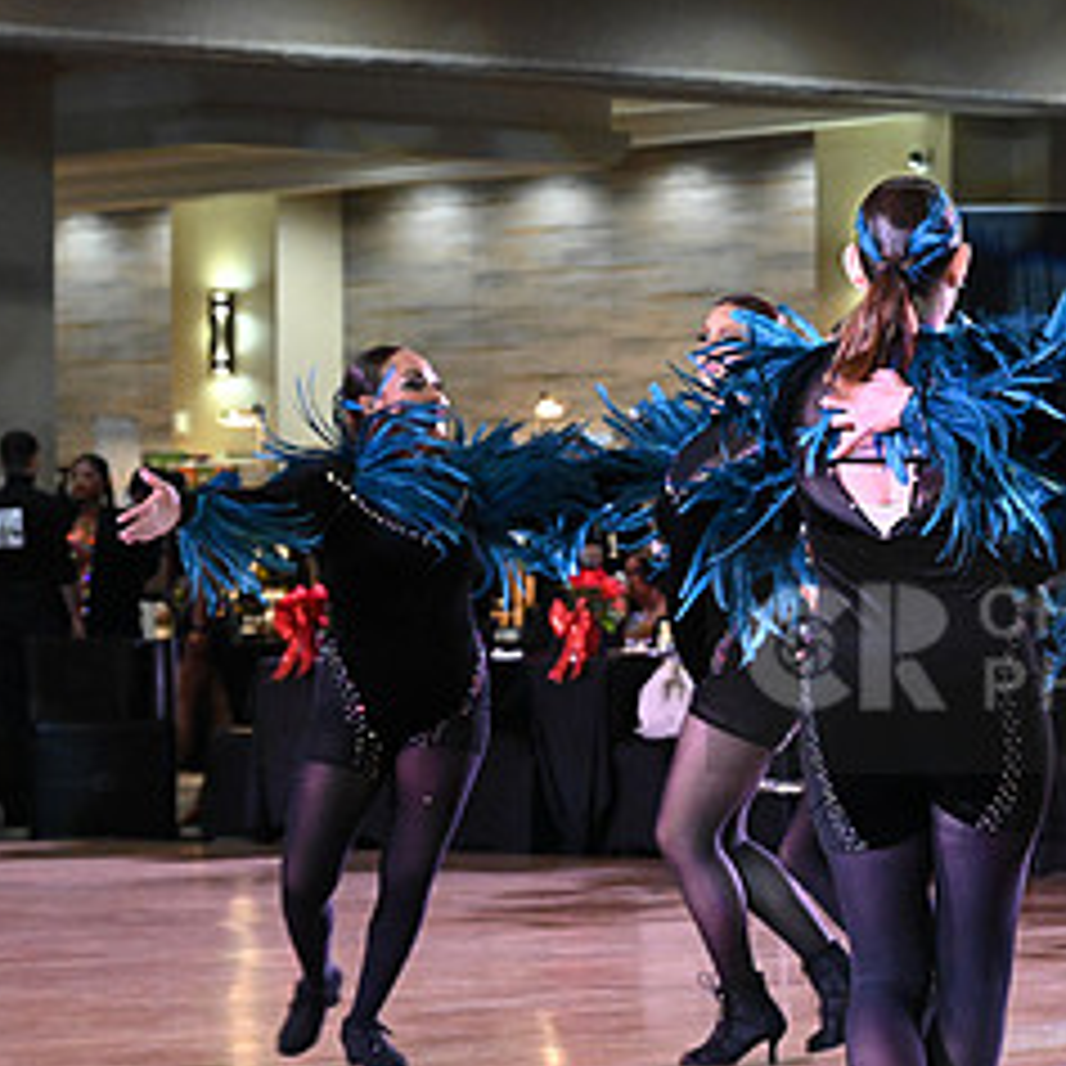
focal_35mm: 162
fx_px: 5644
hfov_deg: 10.6
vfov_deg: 10.8
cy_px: 654
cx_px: 1196
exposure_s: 1/320
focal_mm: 78
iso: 6400
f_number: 5.6
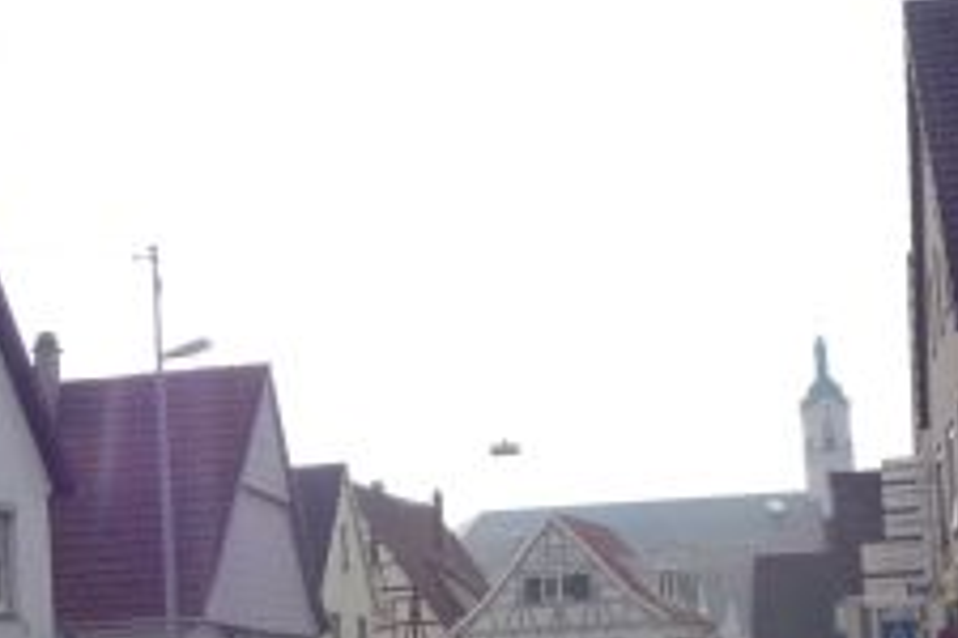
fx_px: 1889
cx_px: 234
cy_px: 557
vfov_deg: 18.9
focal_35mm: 71
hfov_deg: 28.0
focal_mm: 5.2
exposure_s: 1/400
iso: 100
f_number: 5.6
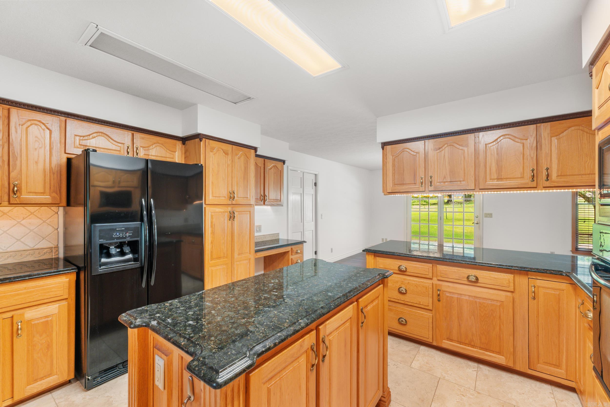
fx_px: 254
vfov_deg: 77.3
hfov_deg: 100.4
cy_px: 204
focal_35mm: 15
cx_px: 305
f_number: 7.1
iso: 320
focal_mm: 10
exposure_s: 1/30
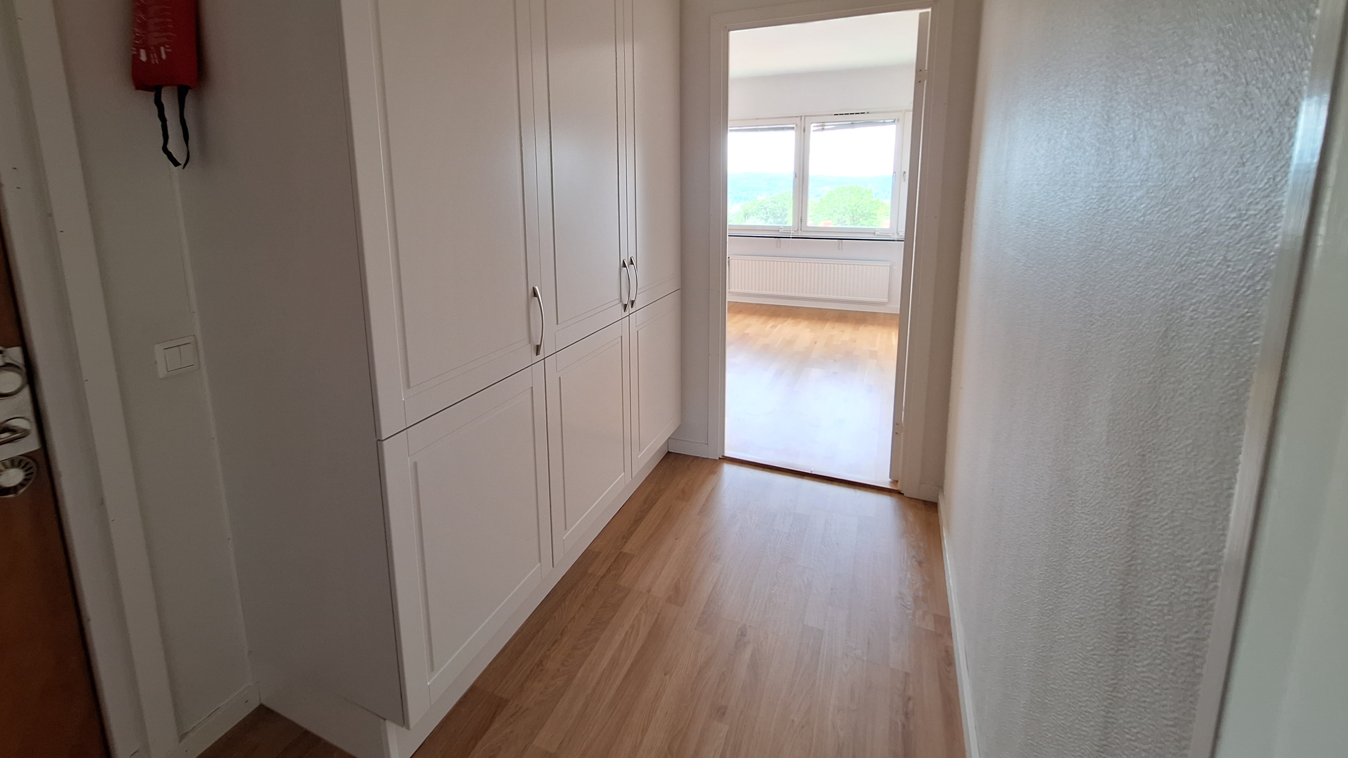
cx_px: 637
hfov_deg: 102.9
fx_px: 536
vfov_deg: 69.3
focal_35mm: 15
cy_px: 279
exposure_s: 1/40
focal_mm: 1.74
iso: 64
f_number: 2.2
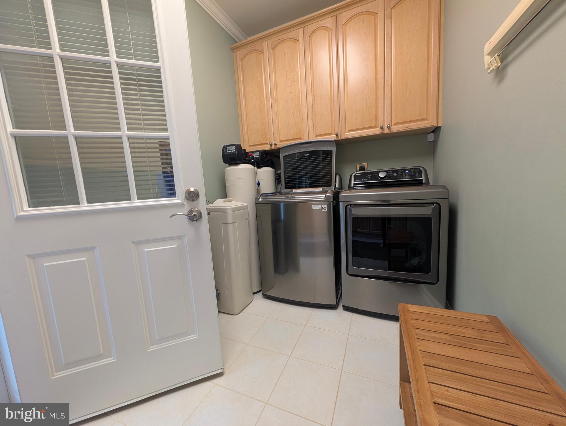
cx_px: 283
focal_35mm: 12
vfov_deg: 94.6
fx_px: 196
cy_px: 213
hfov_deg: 110.5
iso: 117
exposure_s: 1/60
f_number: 1.7
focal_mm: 2.02
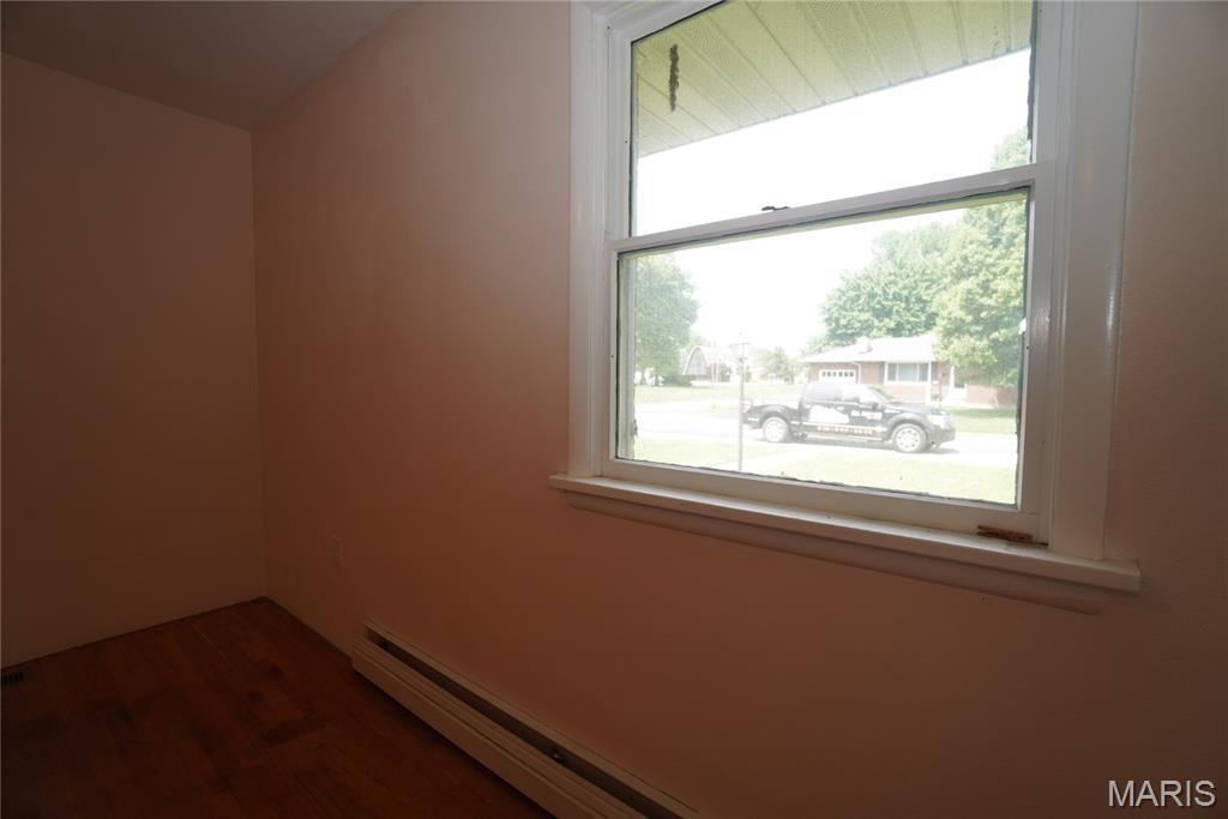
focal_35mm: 15
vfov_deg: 77.3
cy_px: 410
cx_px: 614
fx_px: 512
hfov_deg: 100.4
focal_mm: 10
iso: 125
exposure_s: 1/60
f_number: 4
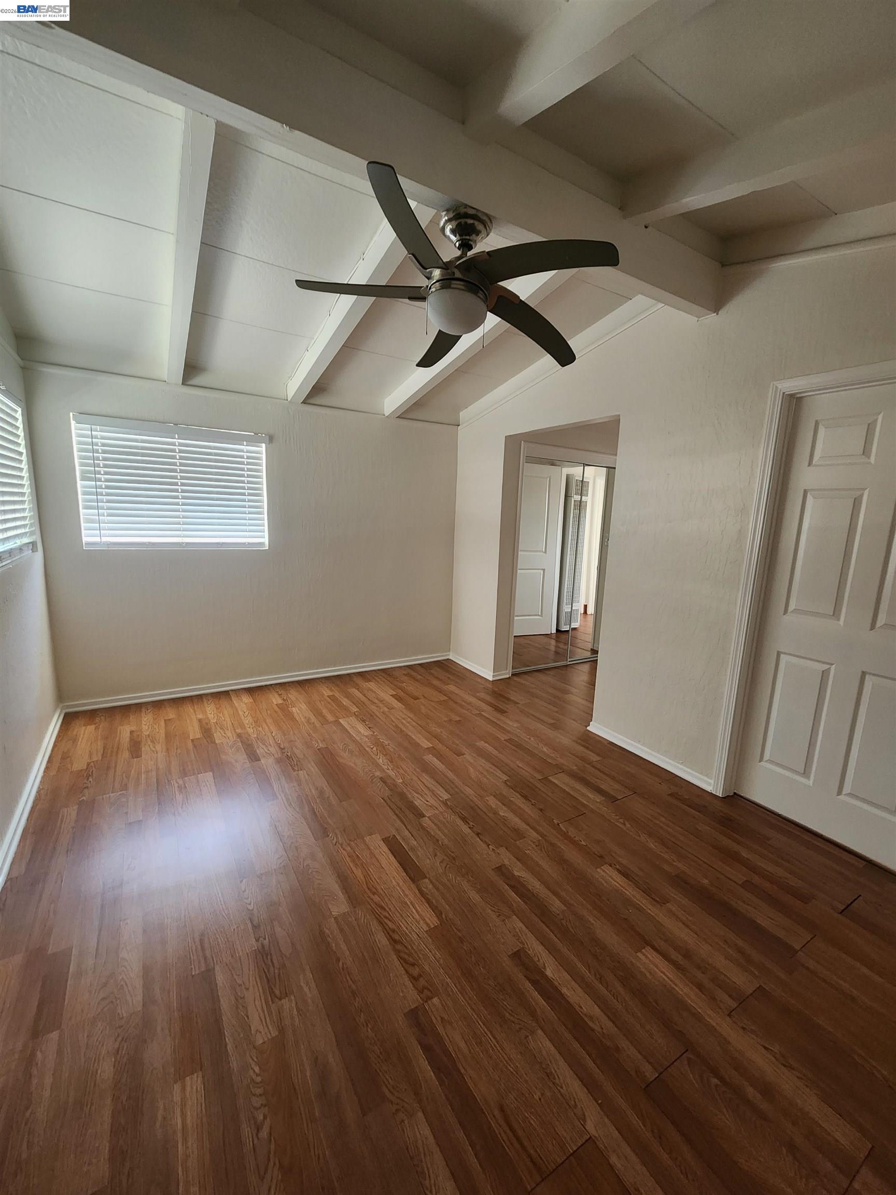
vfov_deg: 106.2
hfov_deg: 89.9
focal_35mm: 13
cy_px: 598
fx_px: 449
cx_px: 448
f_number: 2.2
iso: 320
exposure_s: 1/40
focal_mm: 2.2
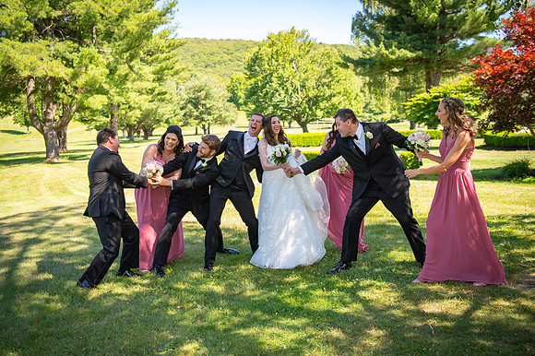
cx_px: 268
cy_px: 178
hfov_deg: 53.2
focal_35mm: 36
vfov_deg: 36.8
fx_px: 535
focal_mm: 36
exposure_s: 1/800
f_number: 3.2
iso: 250
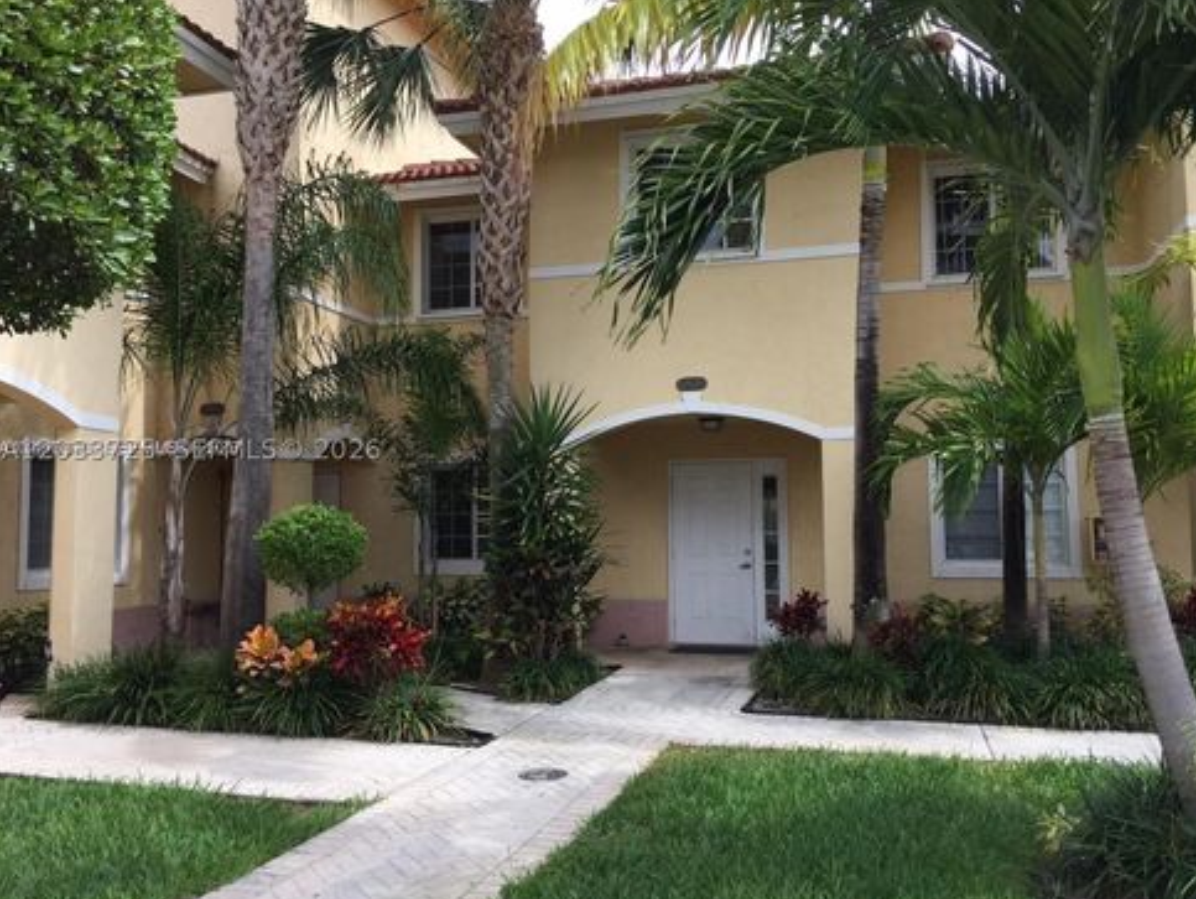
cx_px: 614
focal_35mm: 30
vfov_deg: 46.9
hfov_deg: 59.9
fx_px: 1037
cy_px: 450
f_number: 2.2
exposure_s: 1/879
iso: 32
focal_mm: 4.15
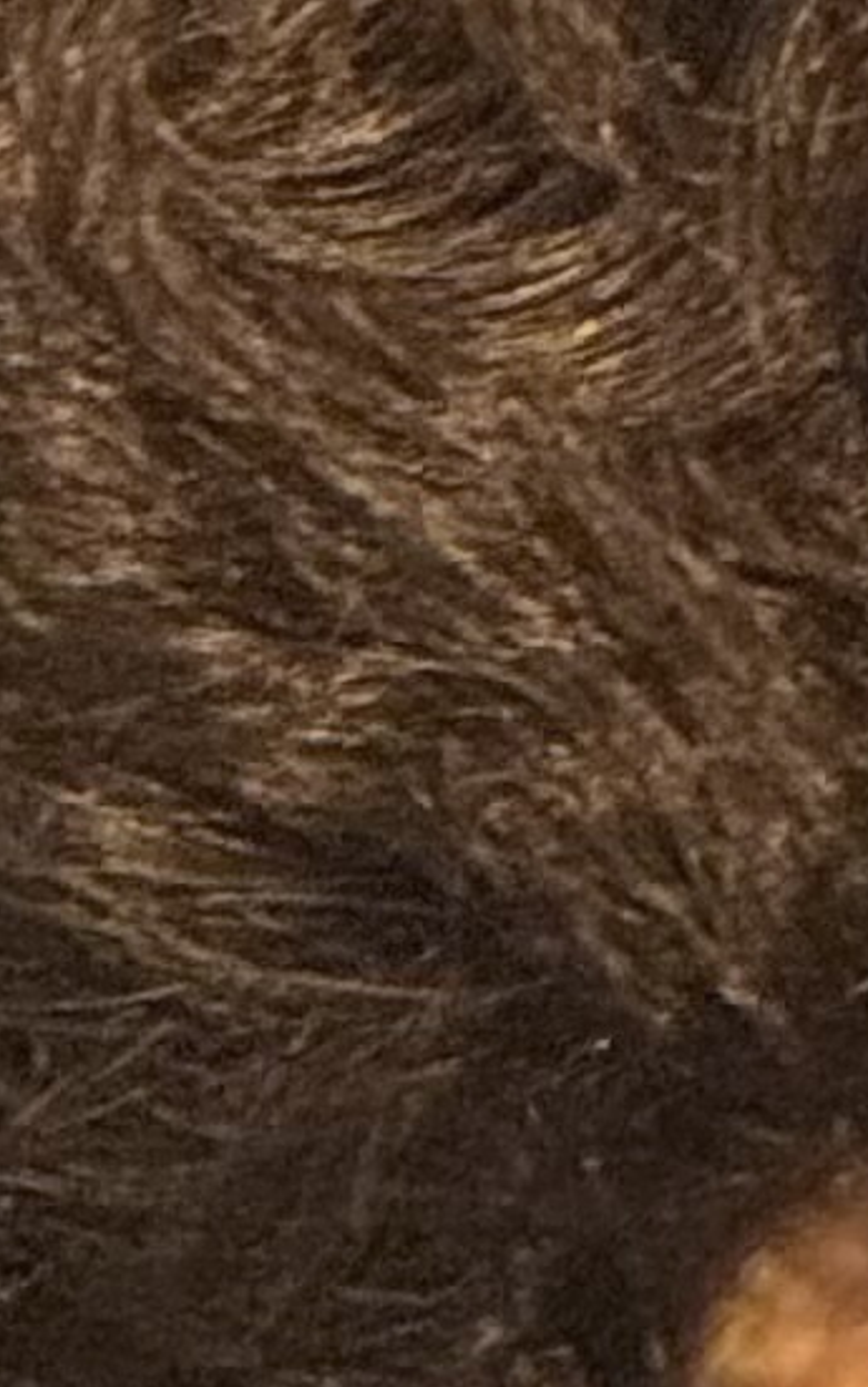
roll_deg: +1.6
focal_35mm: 930
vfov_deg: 2.3
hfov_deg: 1.4
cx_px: 1288
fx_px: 35154
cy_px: 1931
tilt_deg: -0.3
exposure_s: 1/33
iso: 800
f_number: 2.8
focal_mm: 15.66
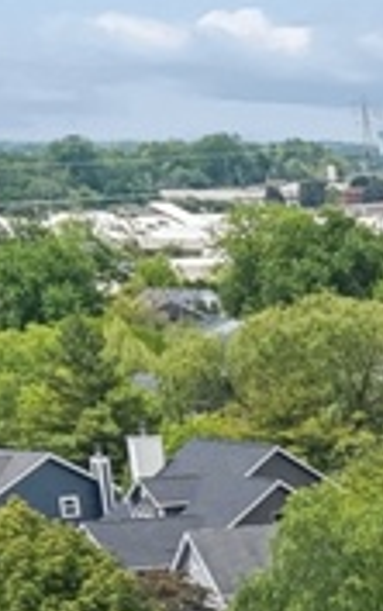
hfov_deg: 5.6
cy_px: 1377
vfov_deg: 9.2
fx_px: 3449
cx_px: 1435
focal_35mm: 207
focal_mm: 8.7
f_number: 1.8
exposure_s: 1/5000
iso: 300
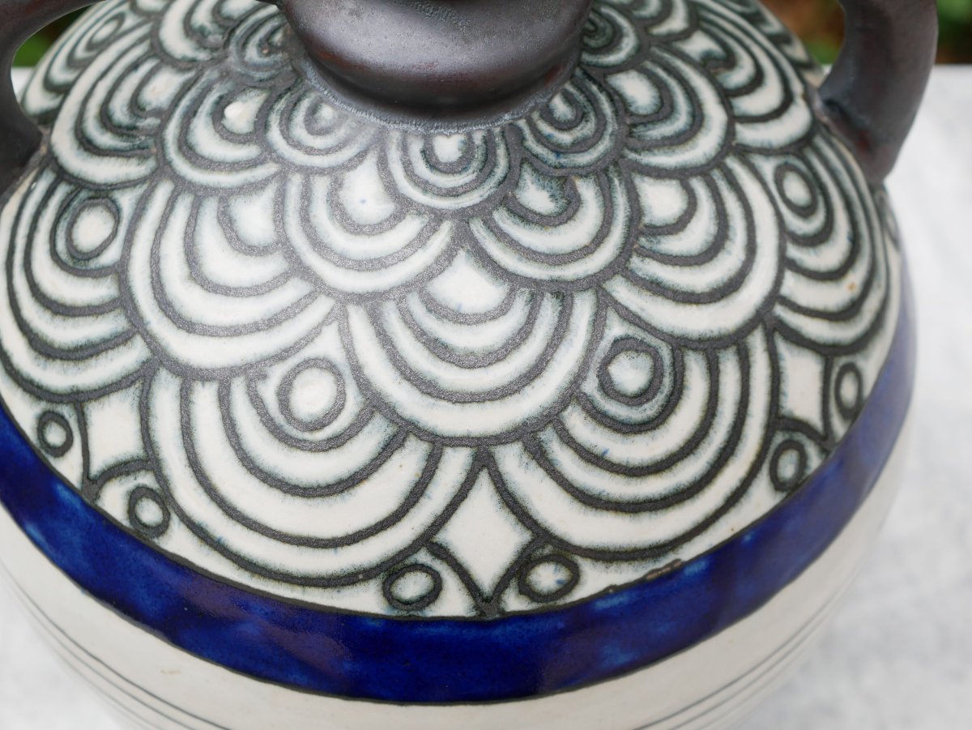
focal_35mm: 60
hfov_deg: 32.2
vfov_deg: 24.4
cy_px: 365
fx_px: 1685
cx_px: 486
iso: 200
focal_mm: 30
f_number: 4.5
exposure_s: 1/200
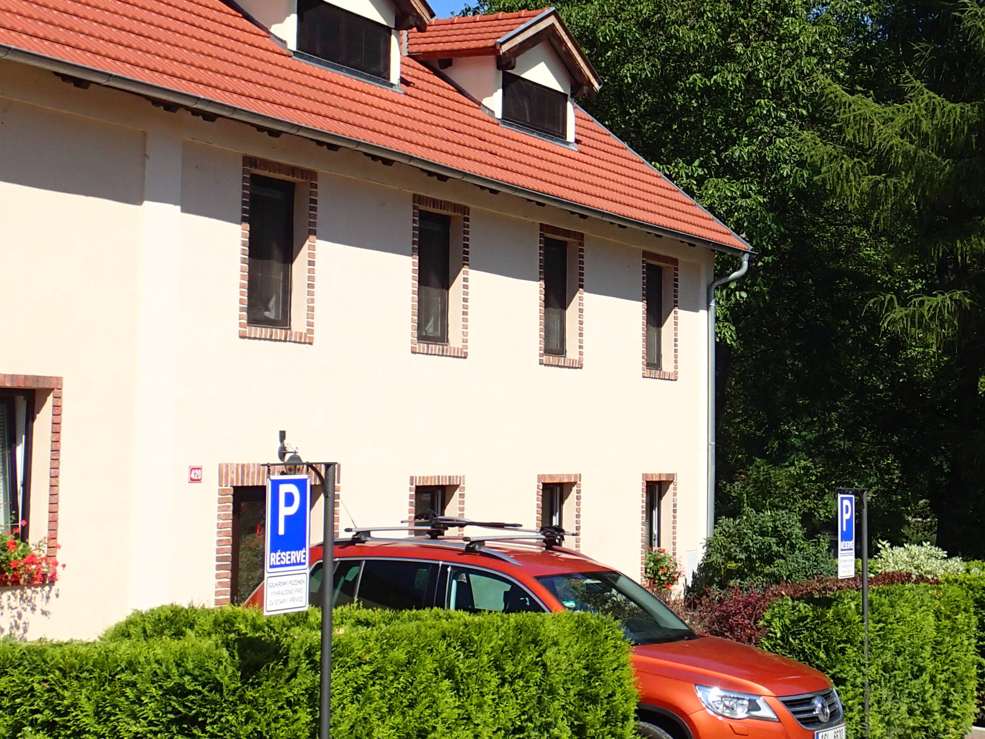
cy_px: 269
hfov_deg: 28.8
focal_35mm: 66
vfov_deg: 22.2
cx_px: 787
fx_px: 1878
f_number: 3.5
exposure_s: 1/1000
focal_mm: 6.42
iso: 100
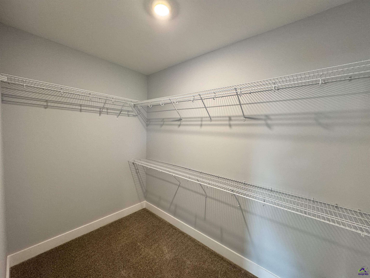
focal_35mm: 14
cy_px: 139
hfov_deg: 102.1
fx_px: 150
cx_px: 185
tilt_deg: -3.9
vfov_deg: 85.7
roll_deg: -1.9
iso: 200
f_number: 2.2
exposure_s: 1/60
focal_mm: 2.22
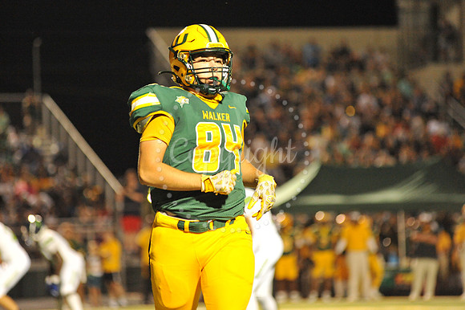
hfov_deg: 10.3
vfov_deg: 6.9
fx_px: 2582
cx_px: 232
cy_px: 155
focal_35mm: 200
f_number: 4
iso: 6400
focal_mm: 200
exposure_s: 1/320
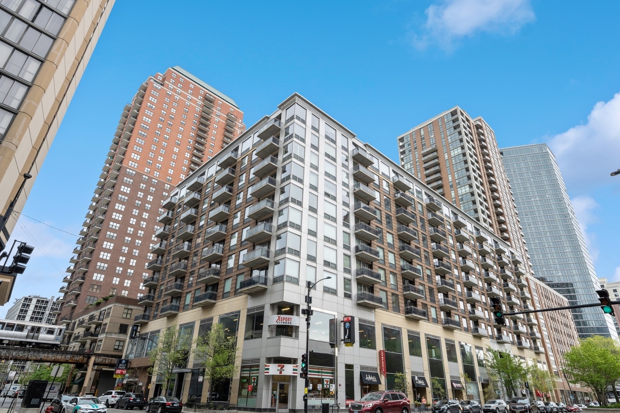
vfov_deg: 61.9
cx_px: 317
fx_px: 344
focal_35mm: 20
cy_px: 209
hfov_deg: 84.0
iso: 320
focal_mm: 19
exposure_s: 1/160
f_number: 7.1
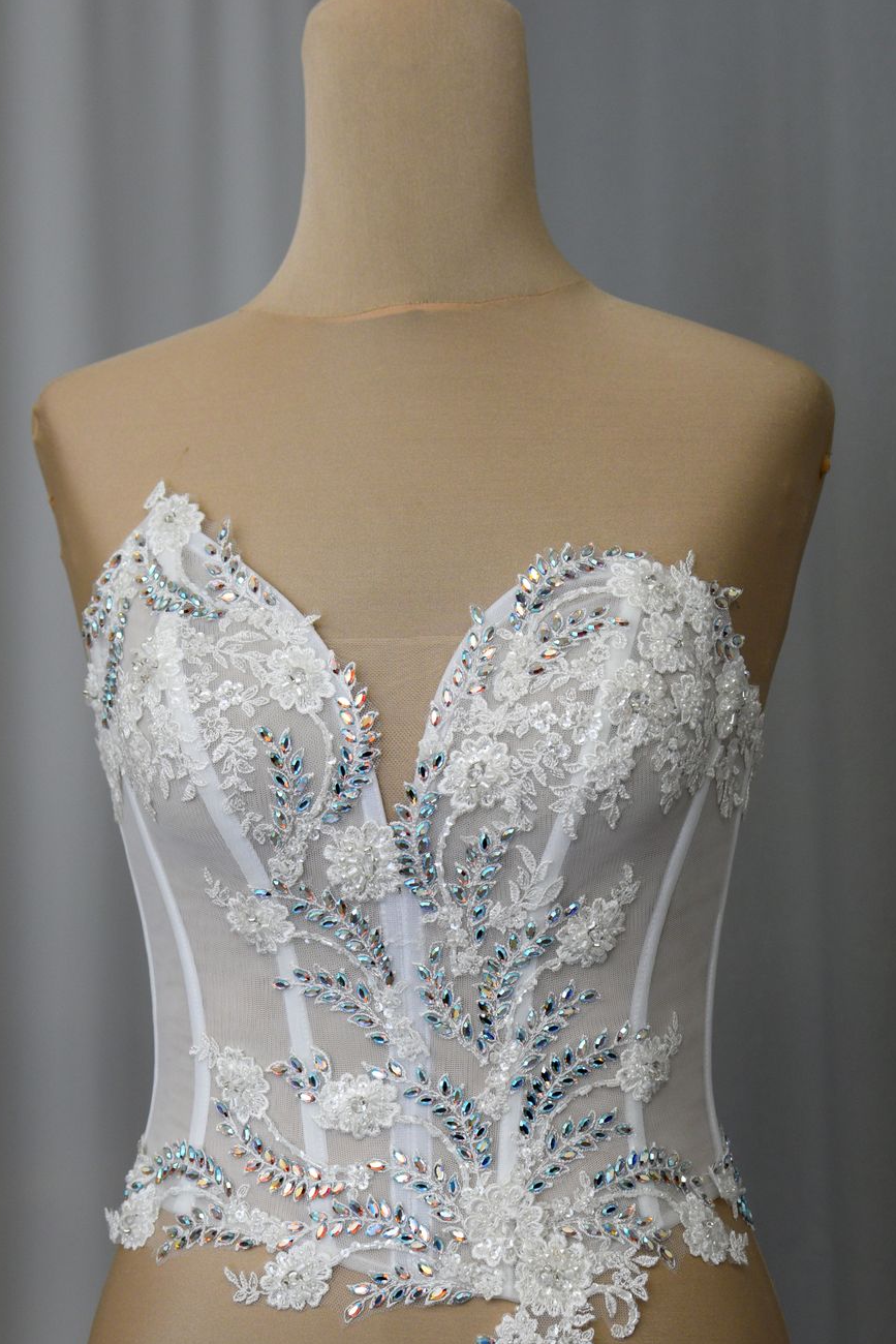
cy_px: 828
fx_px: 2713
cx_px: 412
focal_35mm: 73
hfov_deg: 18.8
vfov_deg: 27.7
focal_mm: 35
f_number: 4.5
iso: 400
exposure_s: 1/80
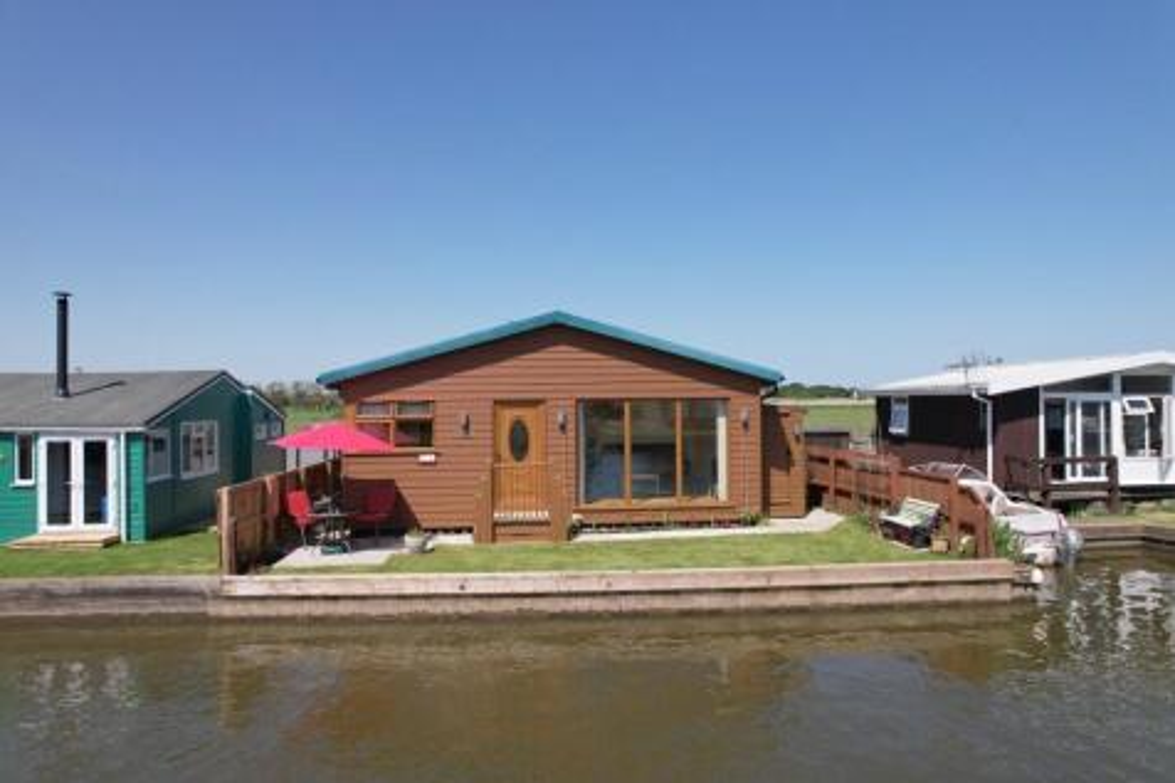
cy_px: 392
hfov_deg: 78.6
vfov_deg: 57.2
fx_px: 718
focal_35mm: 22
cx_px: 588
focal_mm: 8.38
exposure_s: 1/320
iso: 110
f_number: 2.8
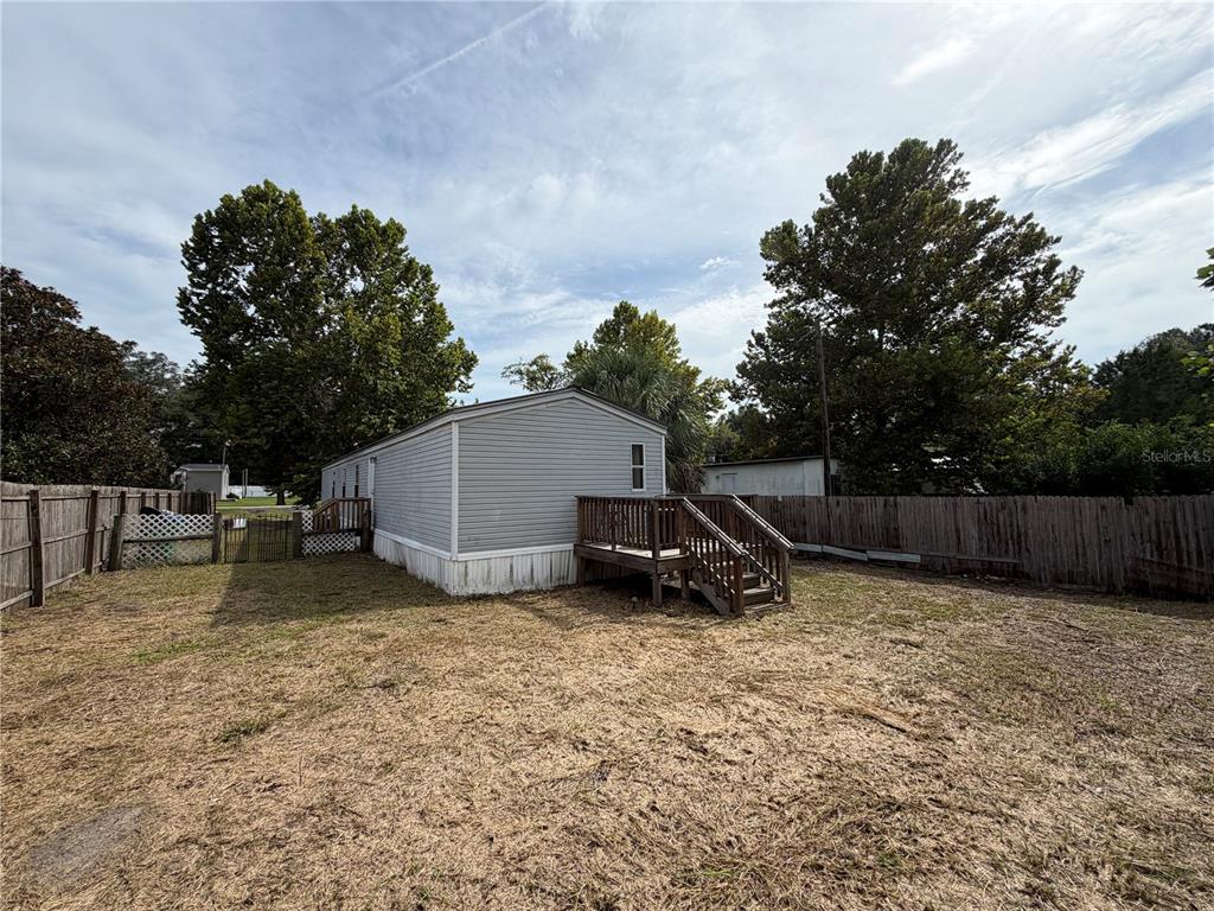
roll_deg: +1.3
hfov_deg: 102.1
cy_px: 456
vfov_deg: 85.7
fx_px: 491
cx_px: 607
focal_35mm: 14
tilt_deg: +3.9
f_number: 2.2
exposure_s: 1/1285
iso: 20
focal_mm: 2.22
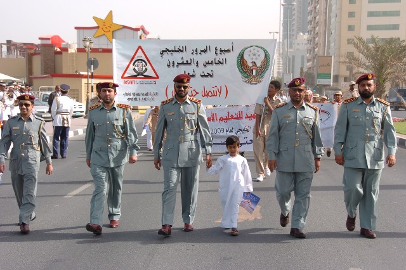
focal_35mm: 69
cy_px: 135
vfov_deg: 19.7
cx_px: 203
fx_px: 778
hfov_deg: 29.3
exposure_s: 1/350
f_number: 9.5
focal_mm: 46
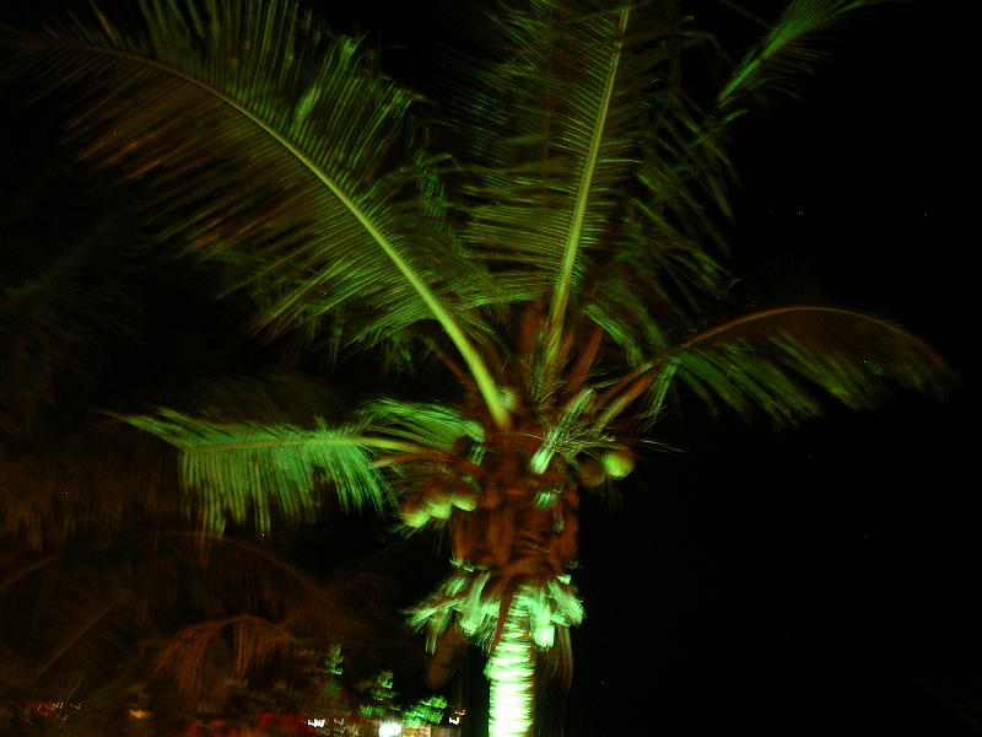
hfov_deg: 50.1
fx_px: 1050
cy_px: 368
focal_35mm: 37
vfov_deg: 38.7
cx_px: 491
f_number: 2.8
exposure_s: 1
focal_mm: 7.8
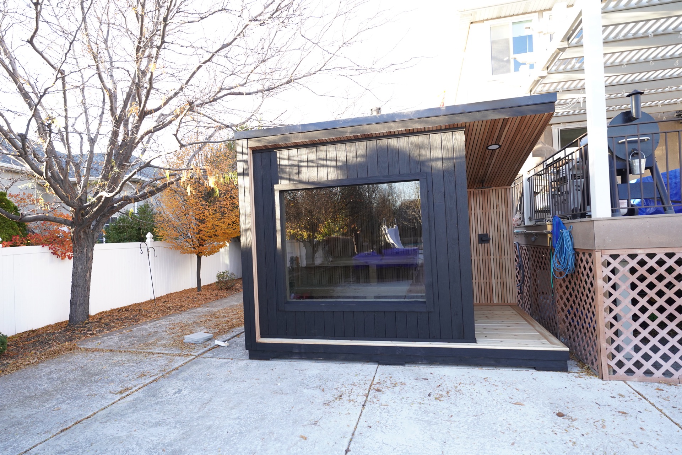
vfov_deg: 64.0
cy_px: 228
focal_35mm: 19
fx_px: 364
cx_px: 341
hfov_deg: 86.3
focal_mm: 19.2
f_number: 3.2
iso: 1600
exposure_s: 1/500
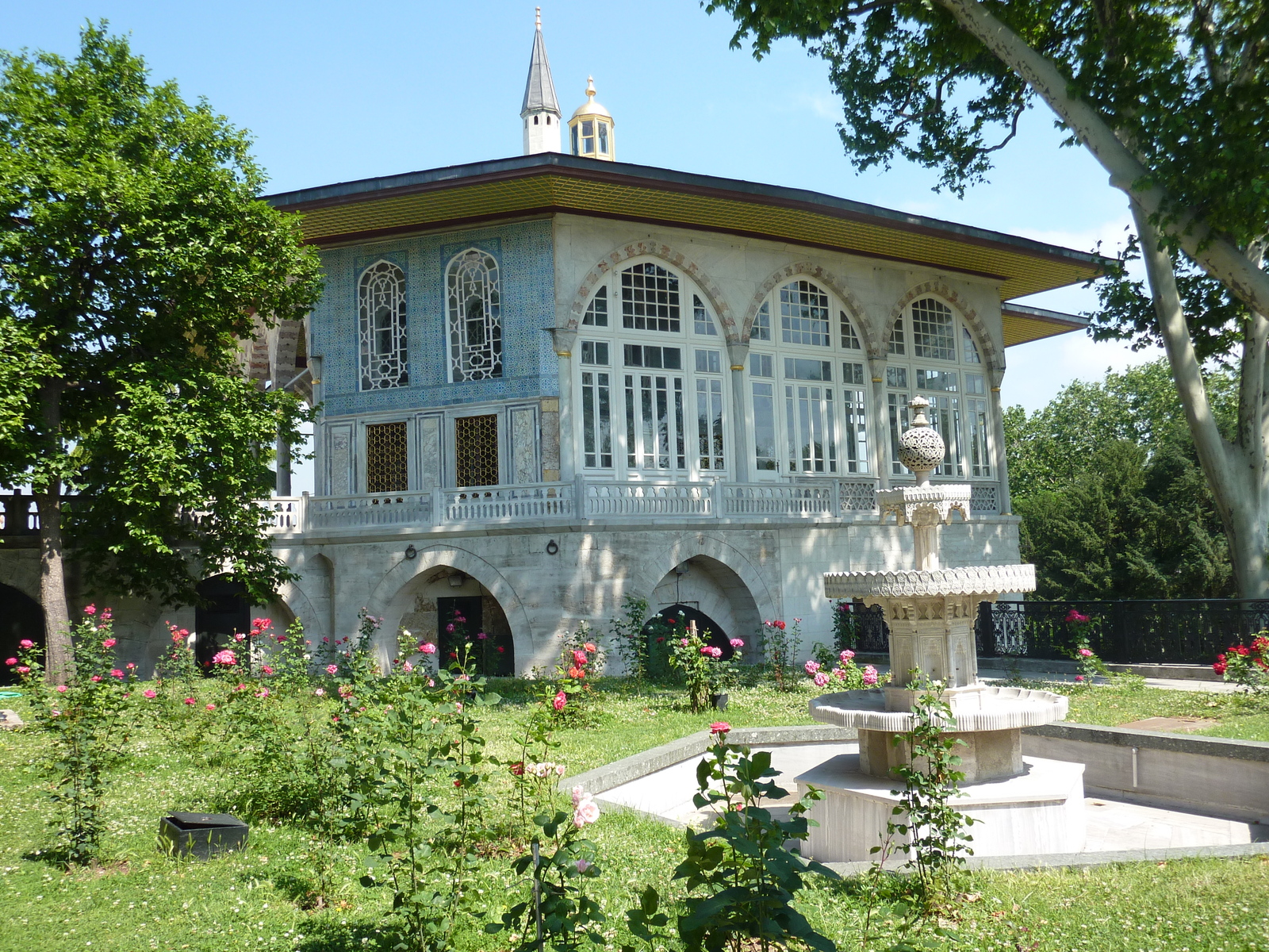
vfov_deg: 48.2
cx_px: 634
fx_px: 1063
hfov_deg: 61.7
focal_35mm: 29
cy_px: 476
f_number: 4
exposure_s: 1/320
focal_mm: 4.7
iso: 80
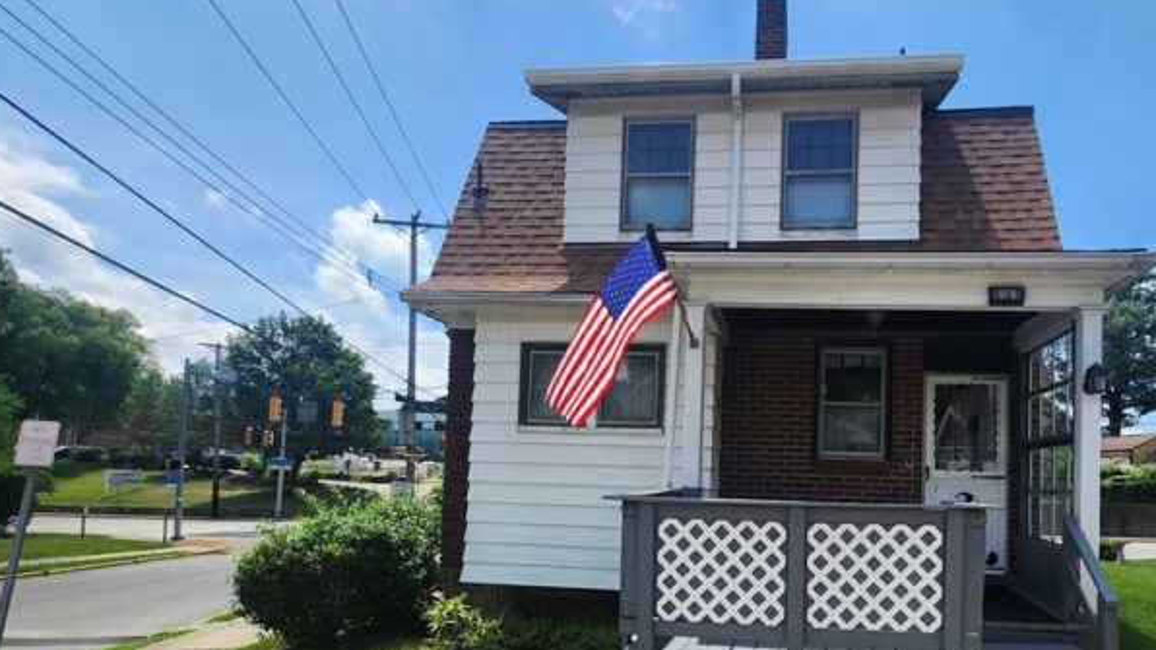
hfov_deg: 87.0
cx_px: 753
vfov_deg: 56.1
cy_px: 470
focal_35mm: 19
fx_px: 582
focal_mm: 2.2
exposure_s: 1/1839
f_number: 2.2
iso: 50
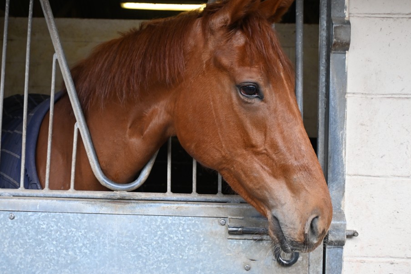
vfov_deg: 28.6
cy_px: 115
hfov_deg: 41.9
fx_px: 536
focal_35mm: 47
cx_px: 189
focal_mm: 24.5
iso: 720
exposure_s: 1/500
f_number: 4.2
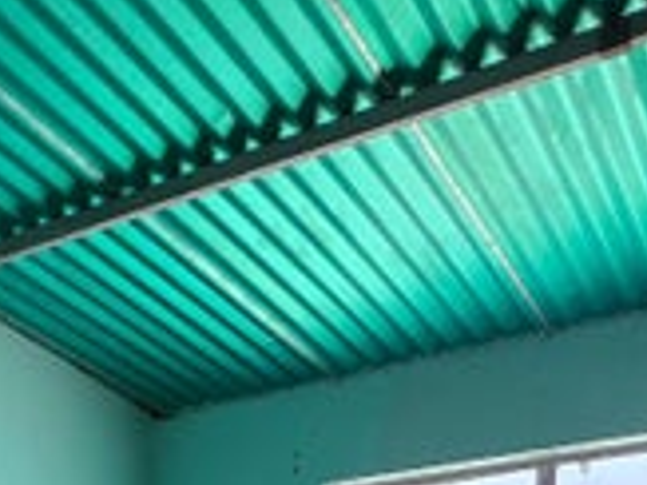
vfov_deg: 19.0
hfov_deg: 37.2
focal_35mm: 51
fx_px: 953
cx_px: 230
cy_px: 946
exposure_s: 1/240
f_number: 1.9
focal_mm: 2.2
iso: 320
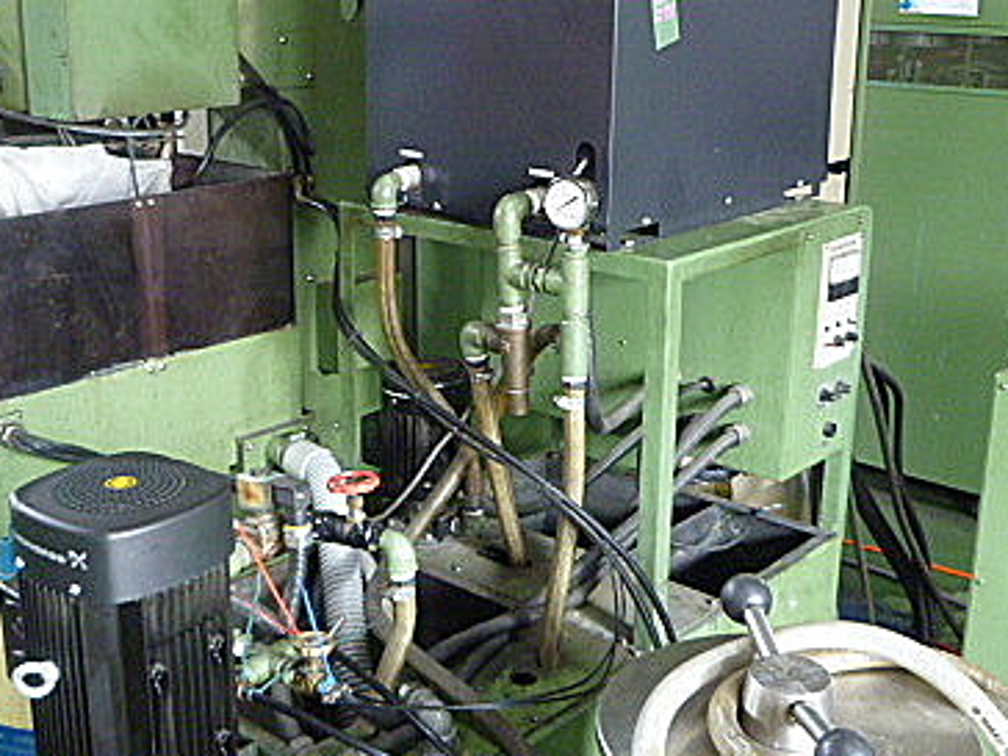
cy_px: 332
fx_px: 1281
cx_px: 449
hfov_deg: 42.9
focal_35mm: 44
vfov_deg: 32.8
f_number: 2.8
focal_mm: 4.5
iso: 400
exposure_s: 1/10
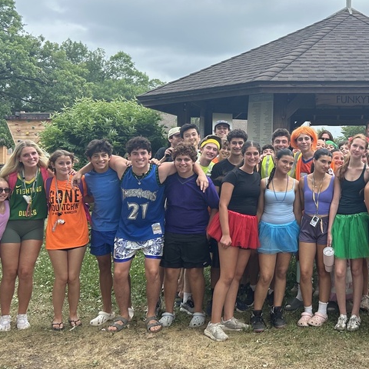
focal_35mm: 49
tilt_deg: +2.7
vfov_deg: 34.4
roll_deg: +0.5
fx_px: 591
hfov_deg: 33.1
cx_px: 324
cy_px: 126
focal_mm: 5.7
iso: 50
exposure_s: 1/2841
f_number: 1.5
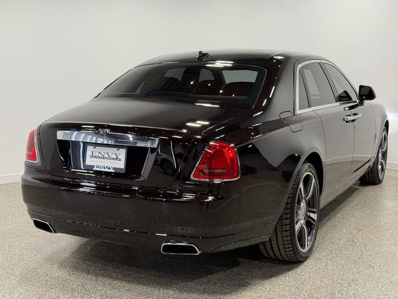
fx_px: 552
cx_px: 199
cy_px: 150
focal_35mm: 48
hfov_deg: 39.7
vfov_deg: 30.3
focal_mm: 6.76
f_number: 1.78
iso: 50
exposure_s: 1/120
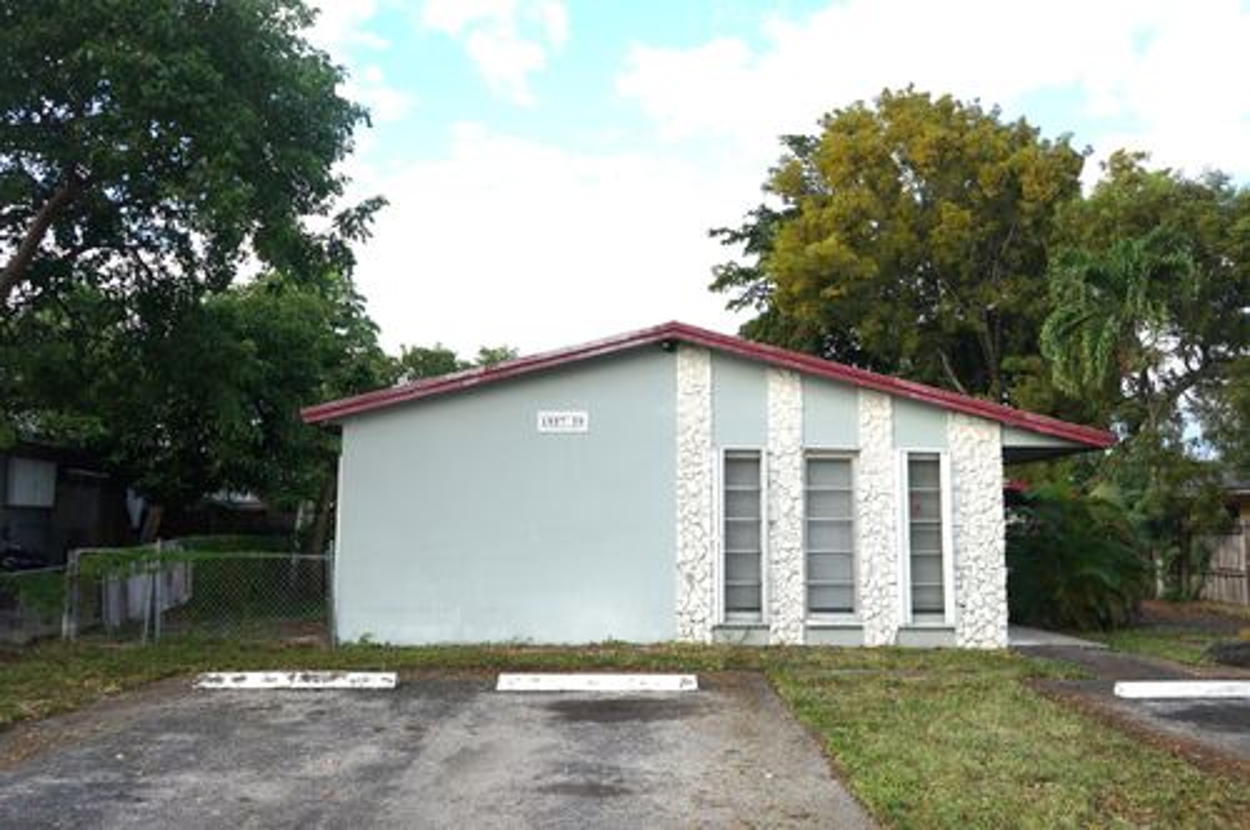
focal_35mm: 28
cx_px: 625
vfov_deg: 46.3
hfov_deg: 65.5
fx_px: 971
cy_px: 415
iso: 100
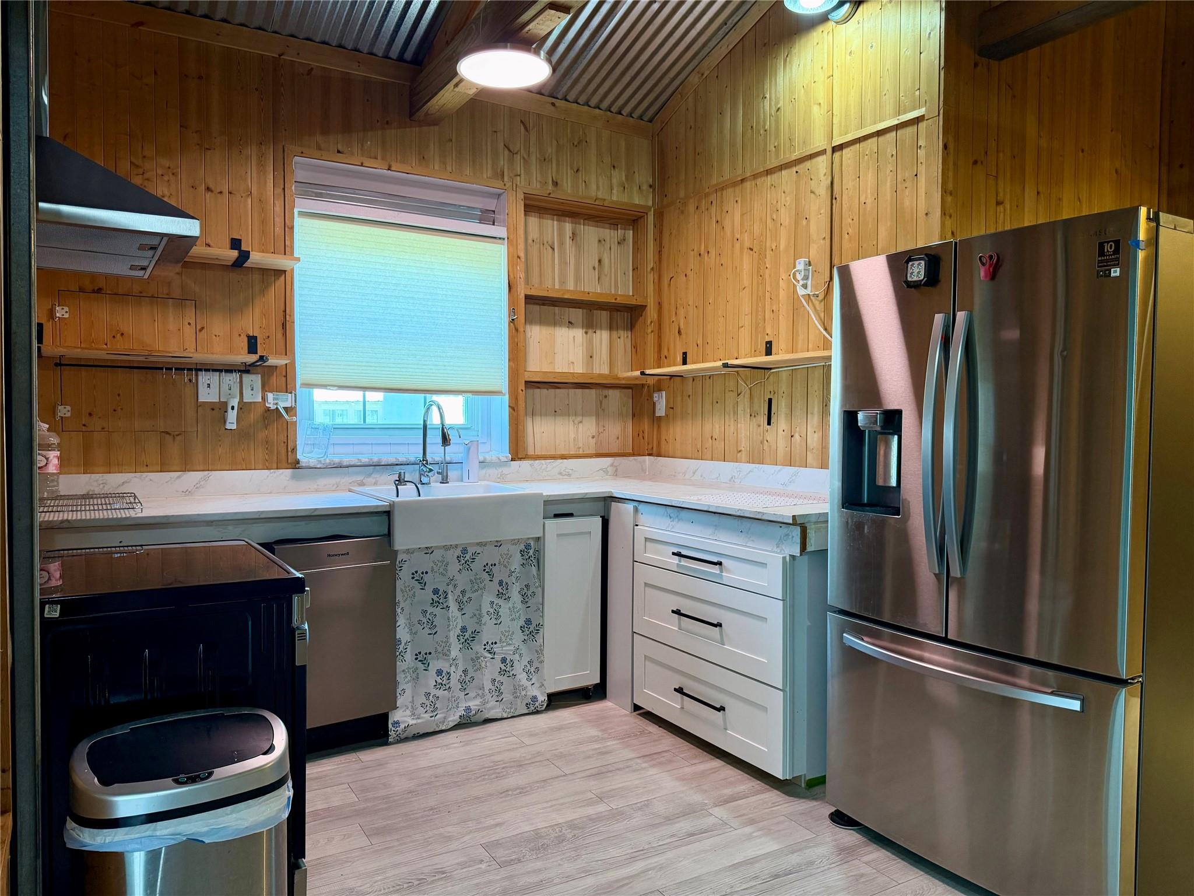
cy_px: 448
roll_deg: +0.5
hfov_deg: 71.6
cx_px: 597
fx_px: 828
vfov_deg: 56.8
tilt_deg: -2.3
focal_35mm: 24
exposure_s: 1/120
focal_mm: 6.76
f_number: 1.78
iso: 320
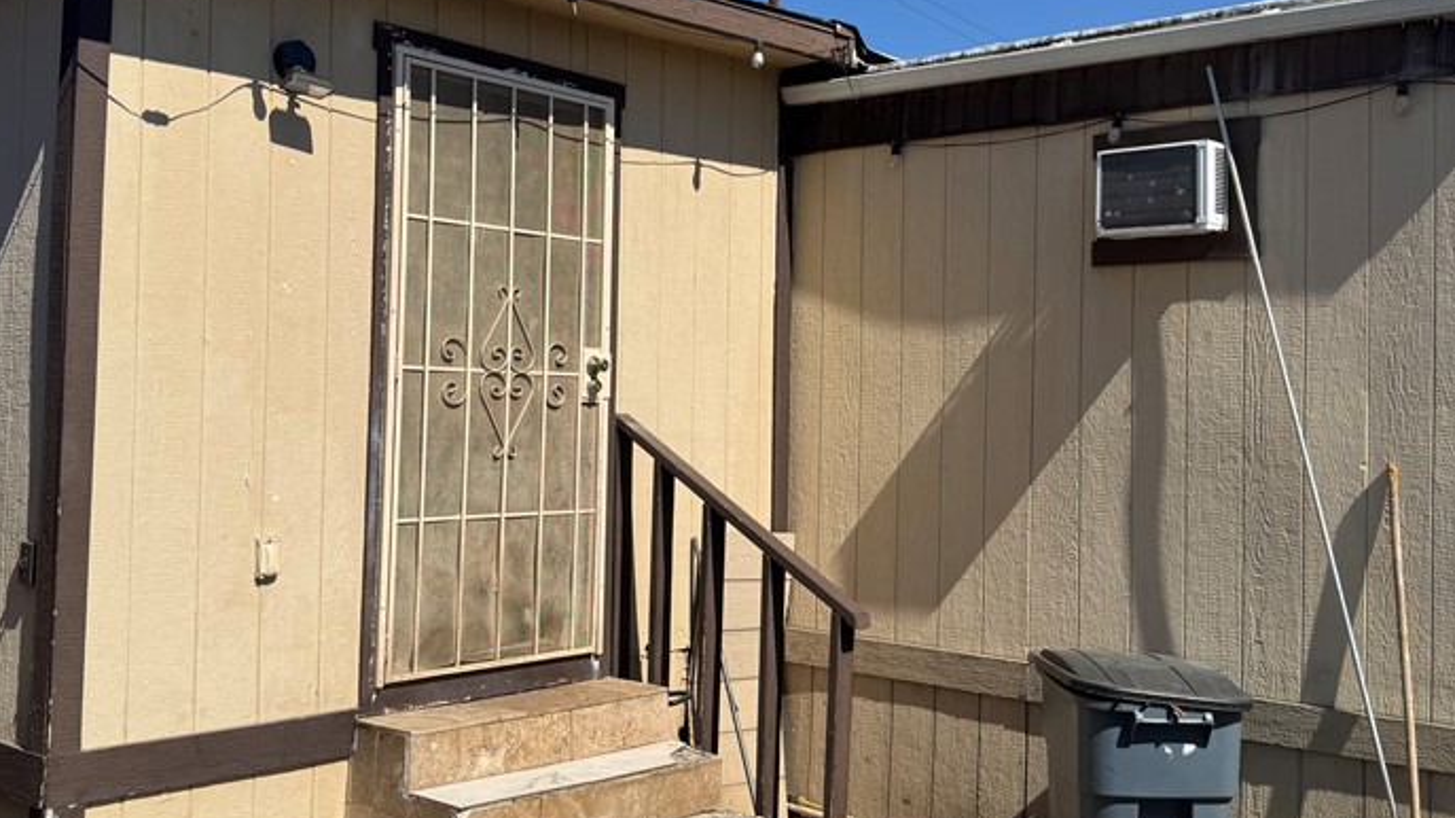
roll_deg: -1.9
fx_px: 1504
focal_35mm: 39
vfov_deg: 30.3
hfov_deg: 51.6
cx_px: 758
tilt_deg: +1.7
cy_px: 341
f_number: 1.78
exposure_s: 1/7092
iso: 80
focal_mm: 6.76
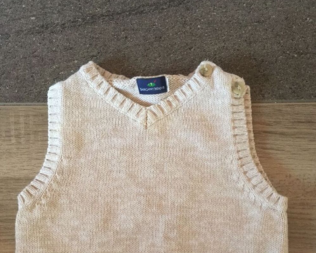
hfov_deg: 47.9
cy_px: 199
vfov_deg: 37.9
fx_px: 355
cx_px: 158
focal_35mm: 38
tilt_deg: -87.4
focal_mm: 4.15
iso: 100
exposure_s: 1/10
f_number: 2.2
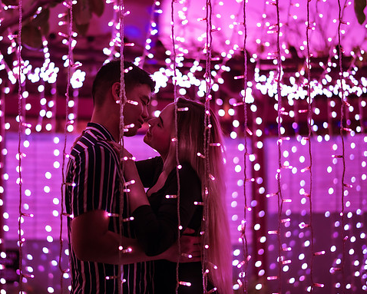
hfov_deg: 28.7
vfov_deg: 23.2
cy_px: 148
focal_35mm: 66
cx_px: 153
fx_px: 717
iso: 2500
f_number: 1.4
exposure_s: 1/320
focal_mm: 58
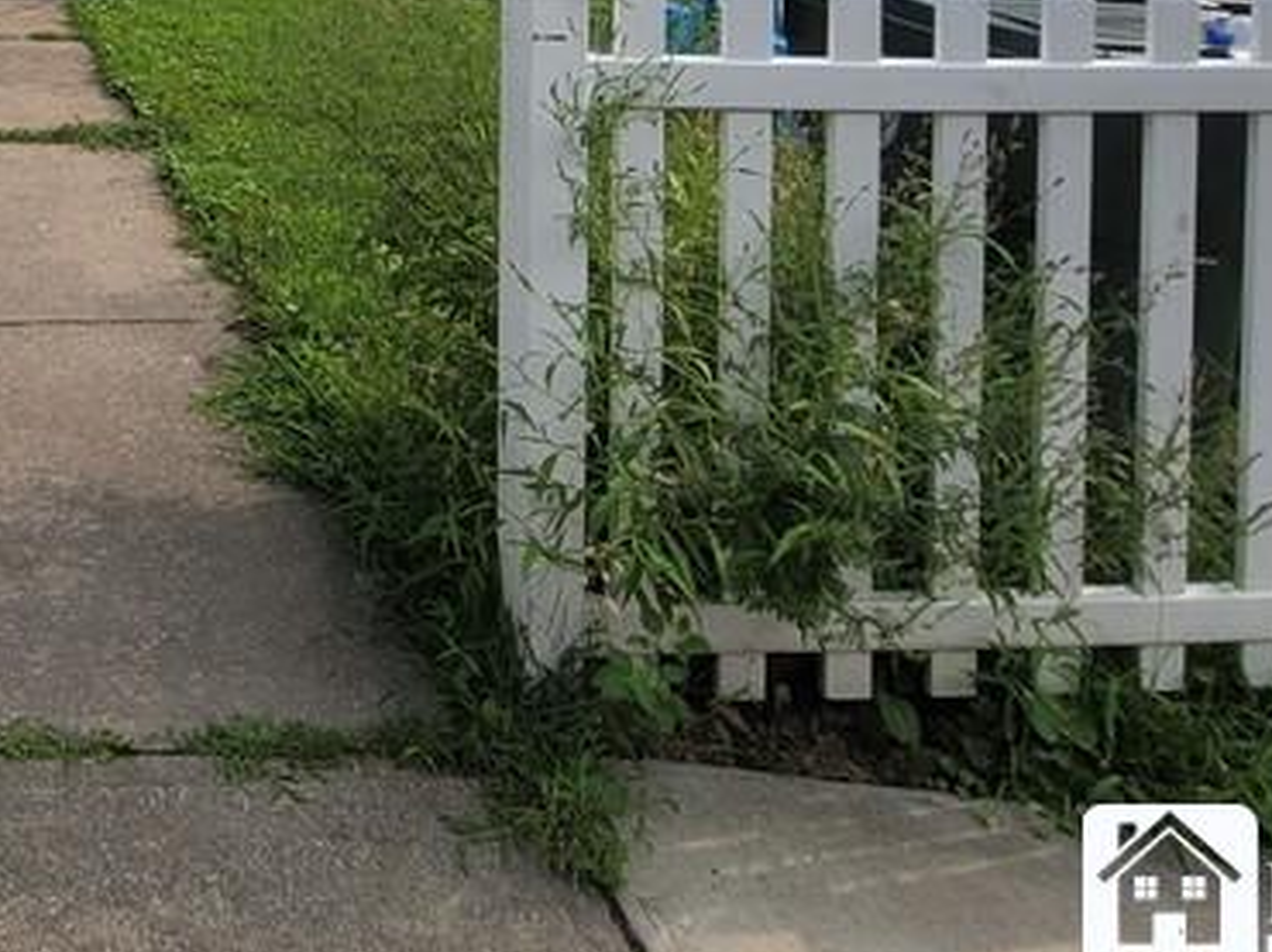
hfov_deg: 44.4
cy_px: -340
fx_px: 1322
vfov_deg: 29.9
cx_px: 24
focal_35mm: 36
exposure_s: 1/1628
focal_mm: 2.2
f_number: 2.2
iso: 64
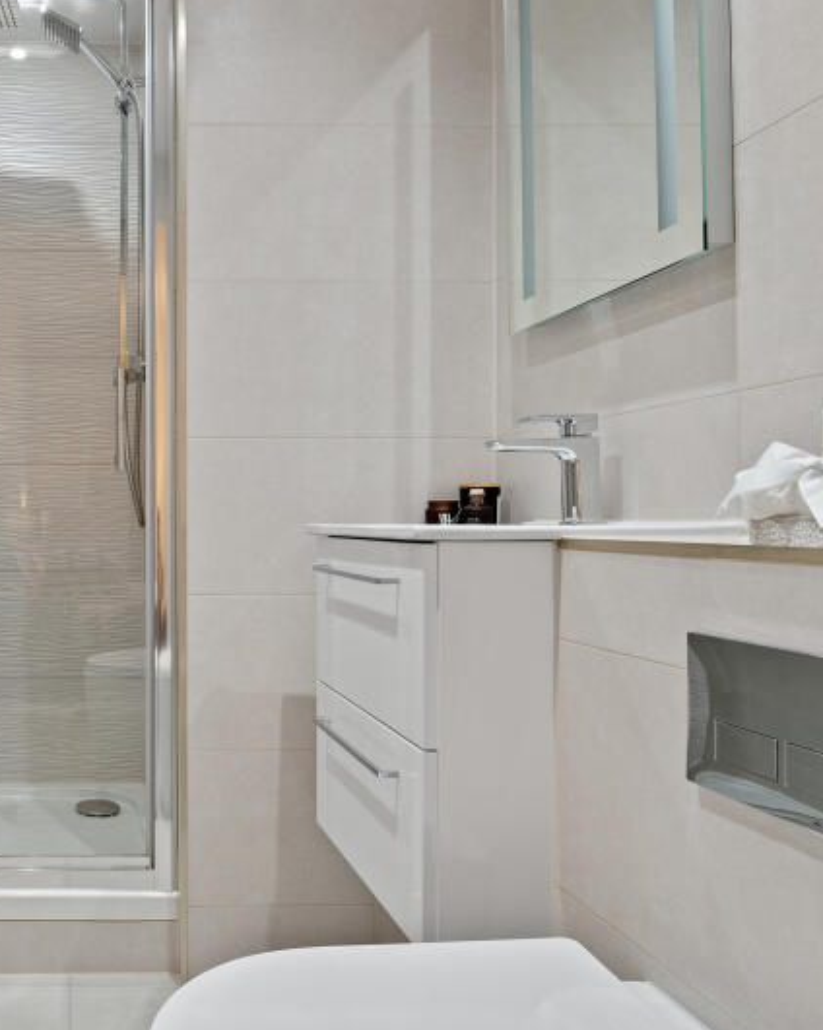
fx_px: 884
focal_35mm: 29
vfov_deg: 60.5
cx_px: 80
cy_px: 502
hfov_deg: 45.2
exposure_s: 1/2.5
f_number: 9
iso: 250
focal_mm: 16
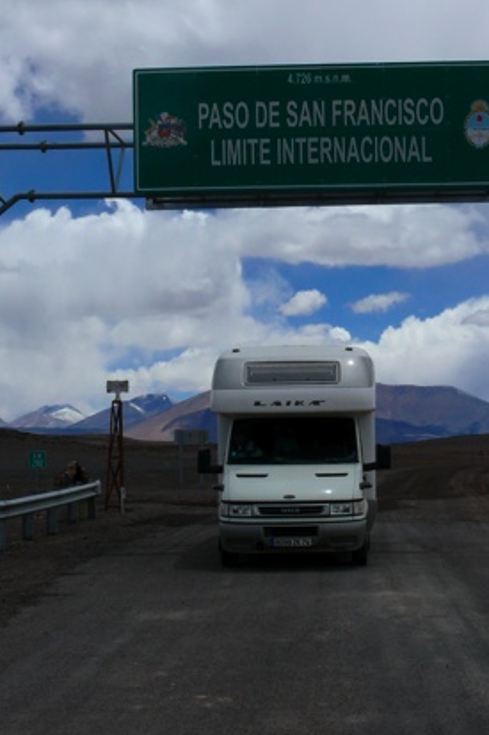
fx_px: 1325
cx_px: 345
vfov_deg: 31.0
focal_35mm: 65
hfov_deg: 20.8
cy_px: 356
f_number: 8
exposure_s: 1/640
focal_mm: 9.2
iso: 100
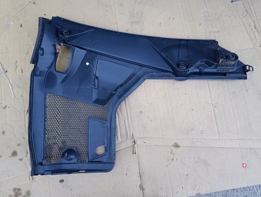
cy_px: 98
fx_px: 174
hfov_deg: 73.8
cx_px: 130
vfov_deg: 59.0
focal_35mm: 23
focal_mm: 6.11
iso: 1250
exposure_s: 1/25
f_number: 1.7
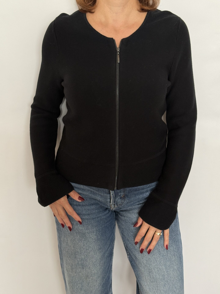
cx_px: 110
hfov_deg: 30.3
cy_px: 147
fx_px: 407
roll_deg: -2.4
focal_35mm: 48
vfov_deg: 39.7
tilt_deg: -20.8
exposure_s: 1/121
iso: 100
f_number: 1.78
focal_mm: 6.76
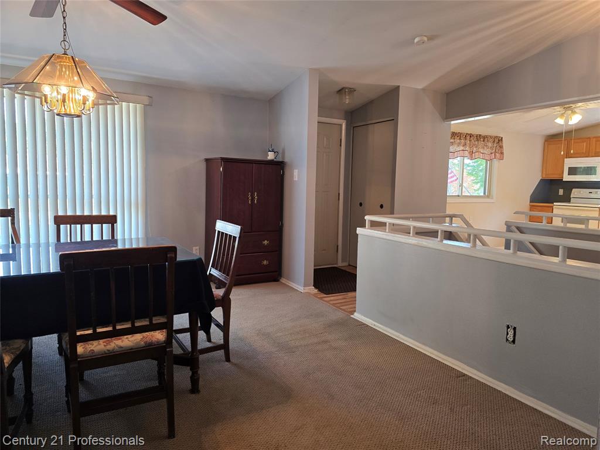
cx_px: 300
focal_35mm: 23
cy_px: 225
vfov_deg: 58.9
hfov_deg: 73.9
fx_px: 399
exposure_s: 1/120
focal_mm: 6.3
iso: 250
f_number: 1.7
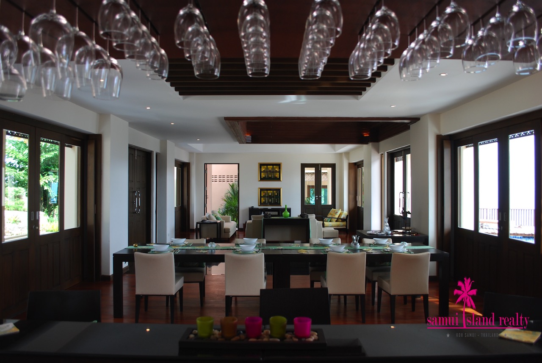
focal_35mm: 27
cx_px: 271
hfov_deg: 67.3
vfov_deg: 48.1
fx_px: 407
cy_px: 182
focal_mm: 18
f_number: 4.5
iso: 200
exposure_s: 1/80
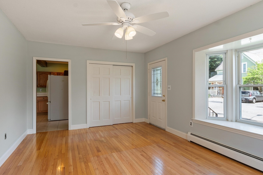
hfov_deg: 84.0
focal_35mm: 20
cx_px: 133
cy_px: 87
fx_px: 146
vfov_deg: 61.9
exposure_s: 1/6
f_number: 8
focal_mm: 12
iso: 400
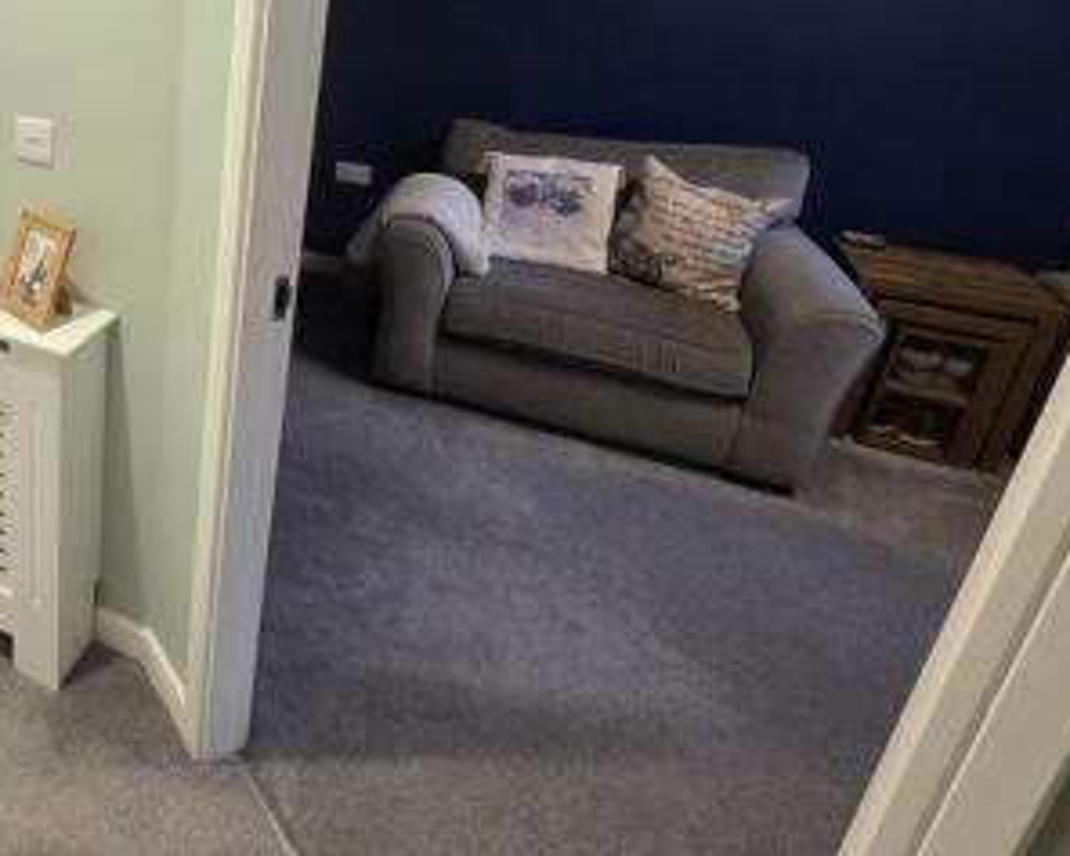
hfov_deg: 57.5
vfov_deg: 54.0
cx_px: 89
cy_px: 208
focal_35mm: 25
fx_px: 792
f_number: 1.9
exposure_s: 1/50
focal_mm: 2.2
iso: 320
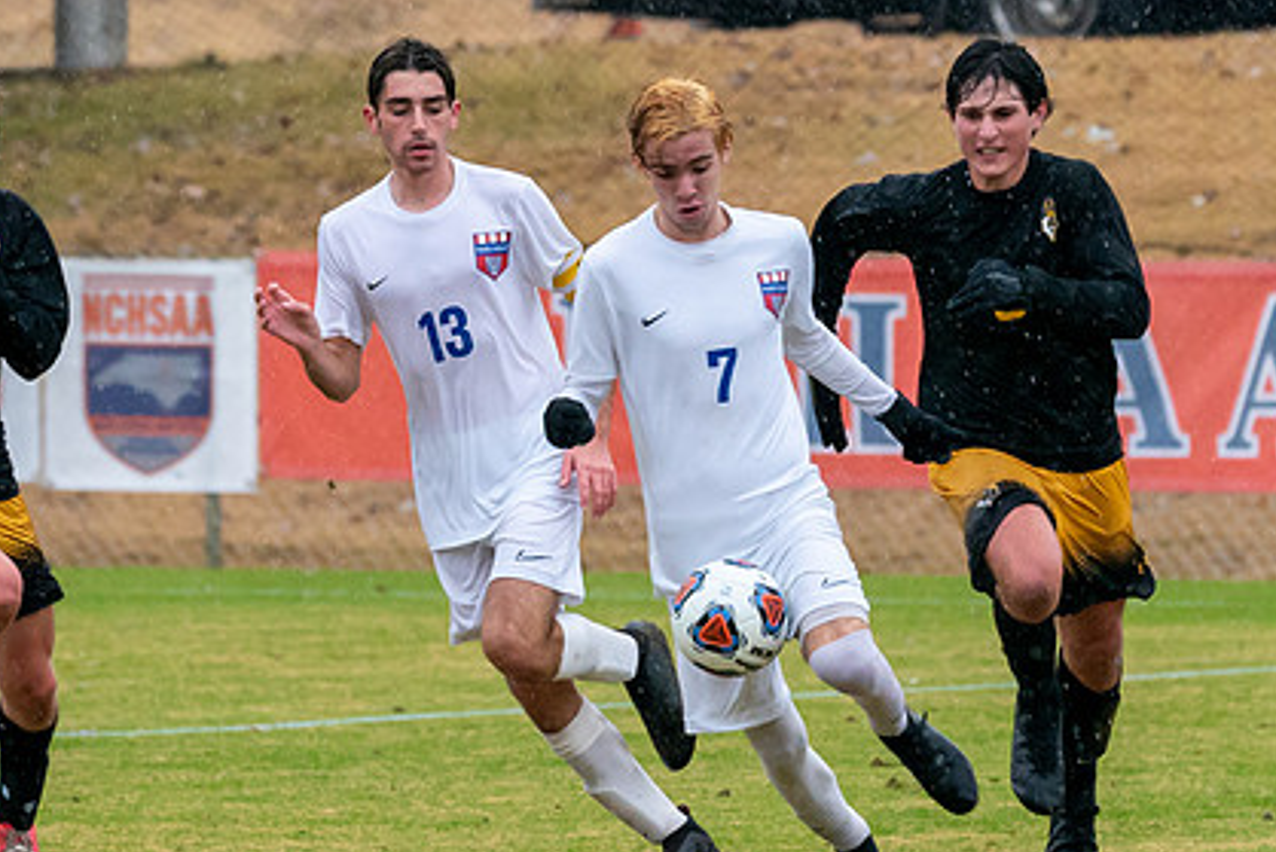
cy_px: 527
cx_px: 525
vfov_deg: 1.9
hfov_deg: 2.8
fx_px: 25669
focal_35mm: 724
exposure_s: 1/1000
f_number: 5.6
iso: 3200
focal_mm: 247
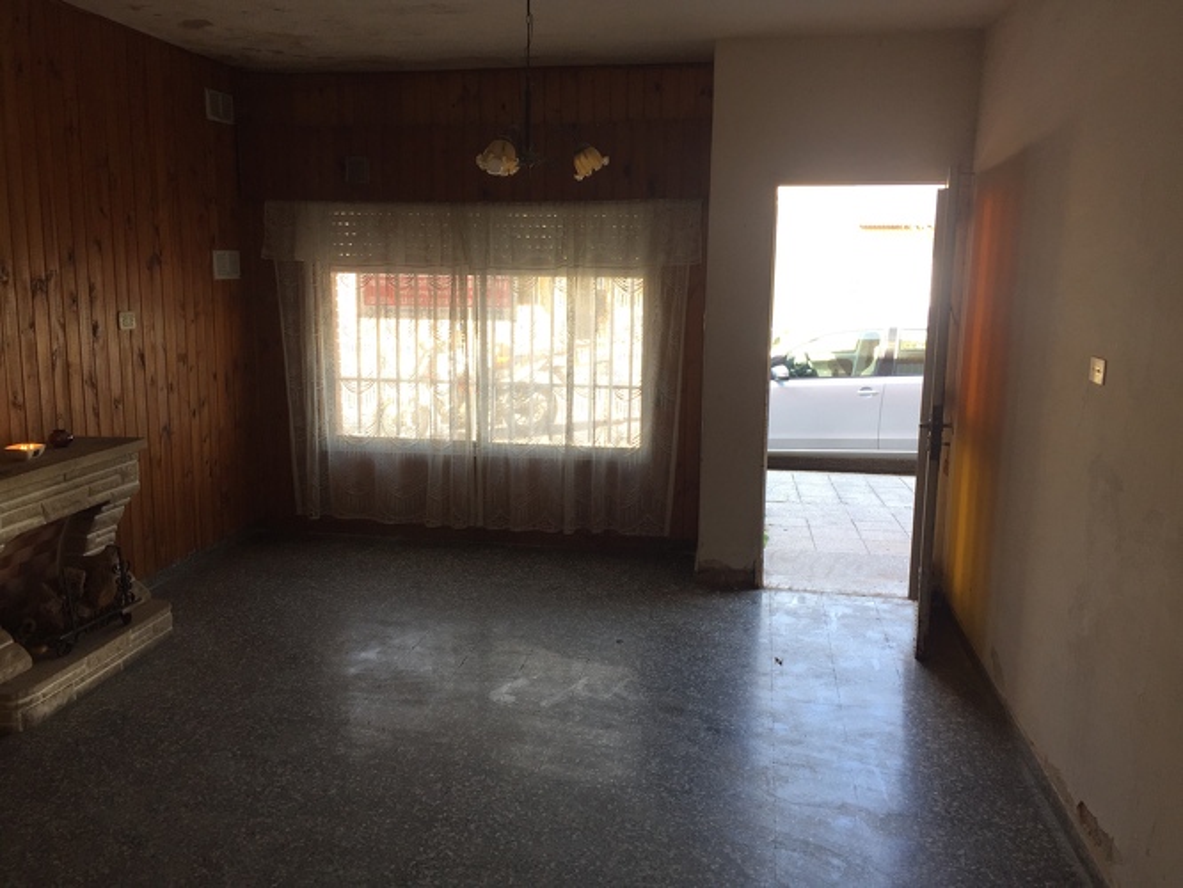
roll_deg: -1.7
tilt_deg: -11.0
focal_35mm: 29
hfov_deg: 61.6
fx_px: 991
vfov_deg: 48.3
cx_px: 592
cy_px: 444
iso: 32
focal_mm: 4.15
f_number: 2.2
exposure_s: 1/100
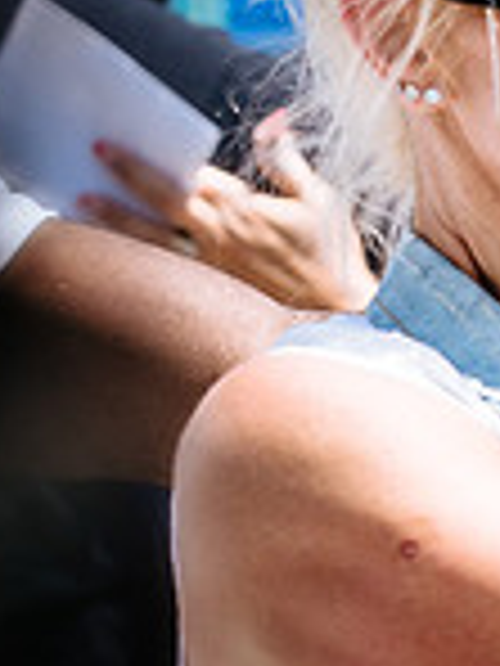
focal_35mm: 455
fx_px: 8763
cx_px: 727
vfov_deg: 4.4
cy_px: 567
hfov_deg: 3.3
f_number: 2.8
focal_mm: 75
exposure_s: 1/3200
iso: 200
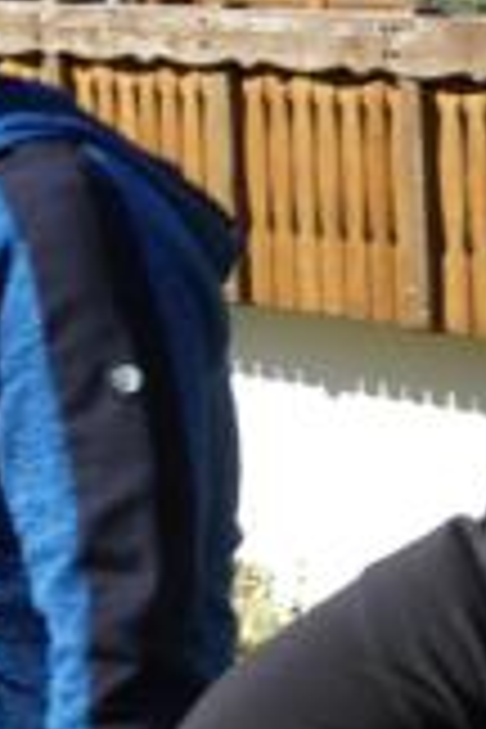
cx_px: -32
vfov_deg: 9.6
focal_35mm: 213
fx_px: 4313
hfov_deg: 6.4
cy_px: 58
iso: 80
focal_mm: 14.8
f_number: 4.5
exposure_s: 1/320
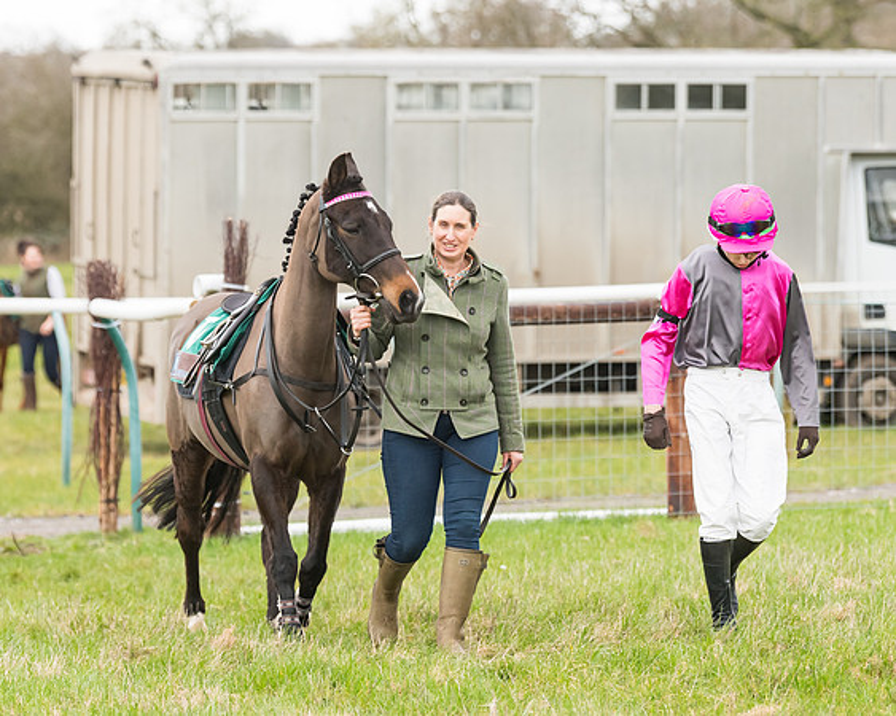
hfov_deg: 8.5
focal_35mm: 227
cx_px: 448
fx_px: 6031
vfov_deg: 6.8
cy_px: 358
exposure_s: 1/1250
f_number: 4
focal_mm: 135
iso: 400
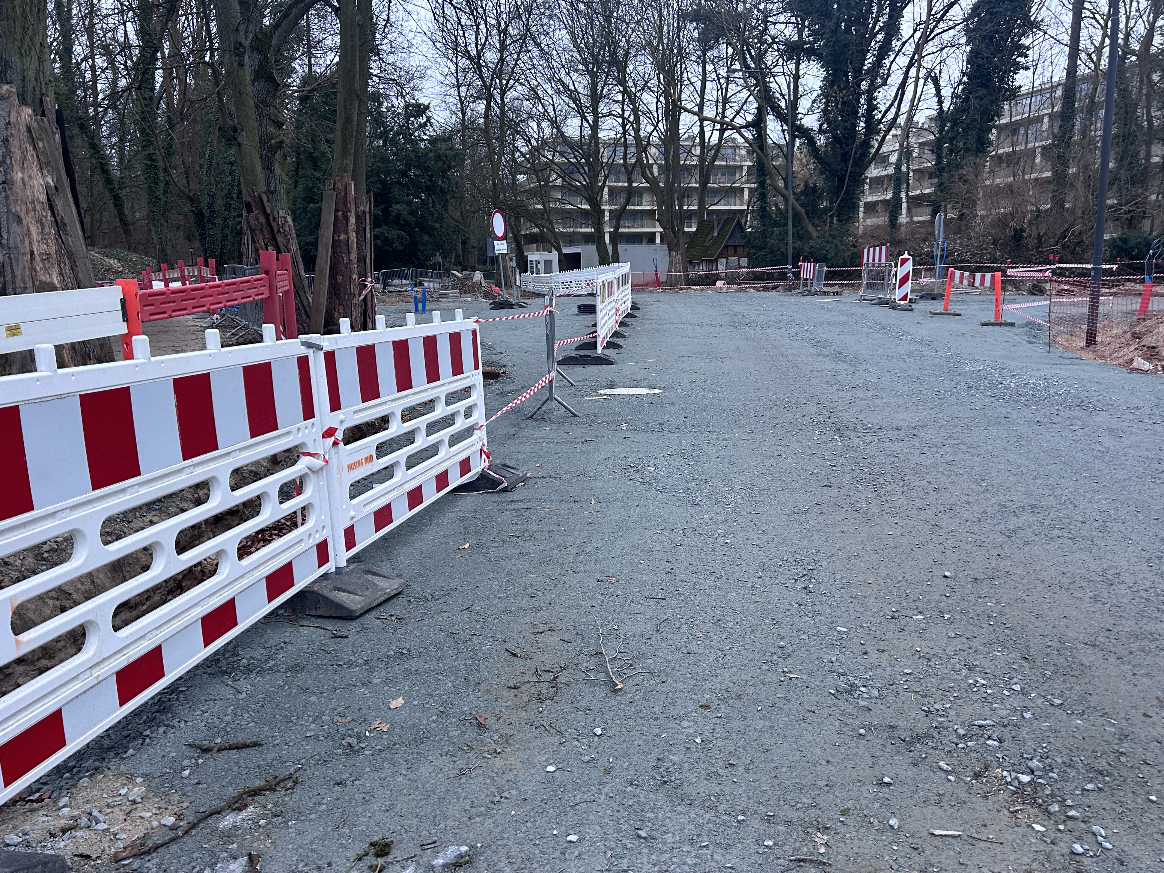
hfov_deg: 65.3
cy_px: 427
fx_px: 908
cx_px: 585
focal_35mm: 27
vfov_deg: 51.3
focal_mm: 5.7
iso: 125
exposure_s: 1/113
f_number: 1.5
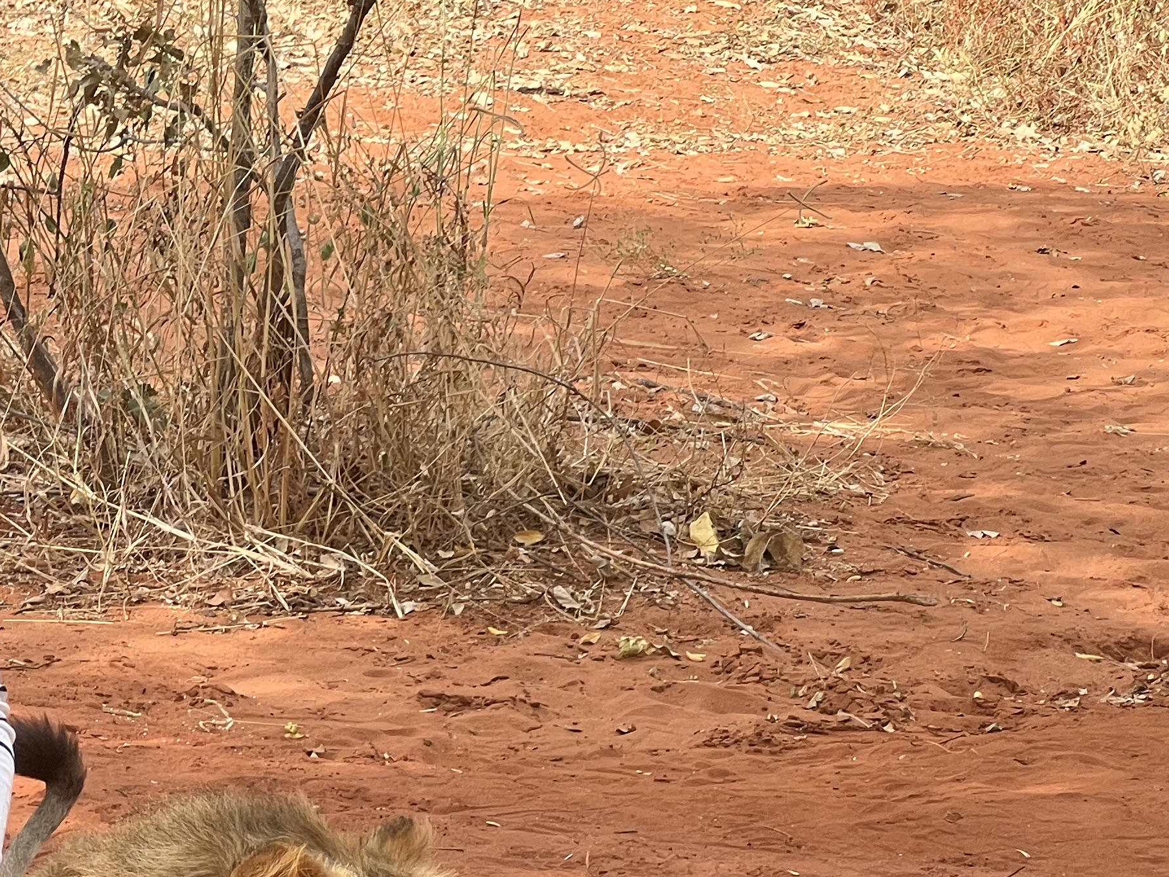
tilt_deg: -11.7
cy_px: 629
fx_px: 5809
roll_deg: -6.0
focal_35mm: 172
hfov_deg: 11.4
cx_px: -17
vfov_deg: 8.6
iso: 32
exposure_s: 1/176
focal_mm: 9
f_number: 2.8
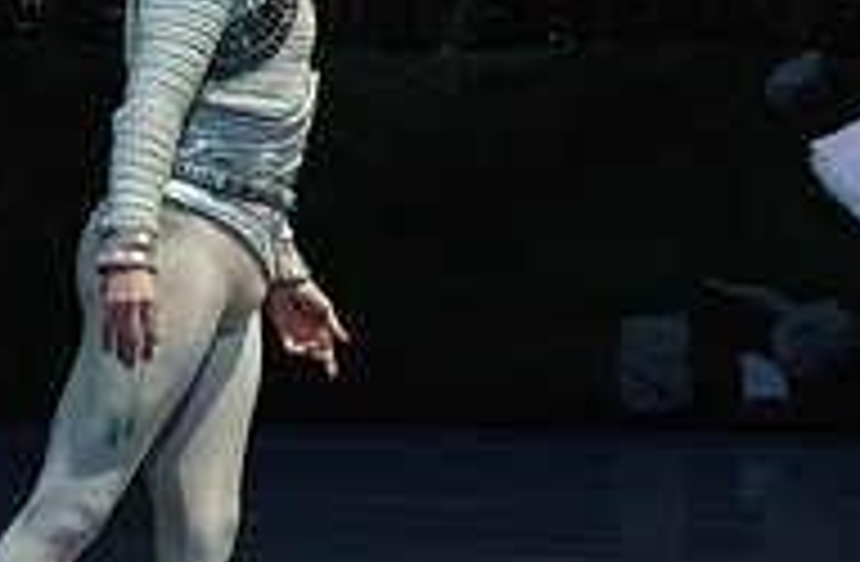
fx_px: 23492
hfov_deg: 2.1
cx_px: 952
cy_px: 58
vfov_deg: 1.4
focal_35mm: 989
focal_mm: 291
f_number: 5.6
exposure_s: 1/250
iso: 8000
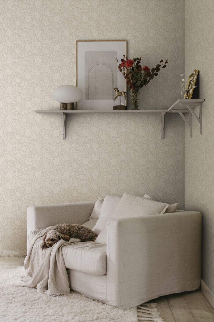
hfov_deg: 27.0
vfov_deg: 39.6
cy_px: 161
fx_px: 446
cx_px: 107
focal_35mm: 50
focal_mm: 50
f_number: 3.2
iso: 1000
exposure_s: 1/100
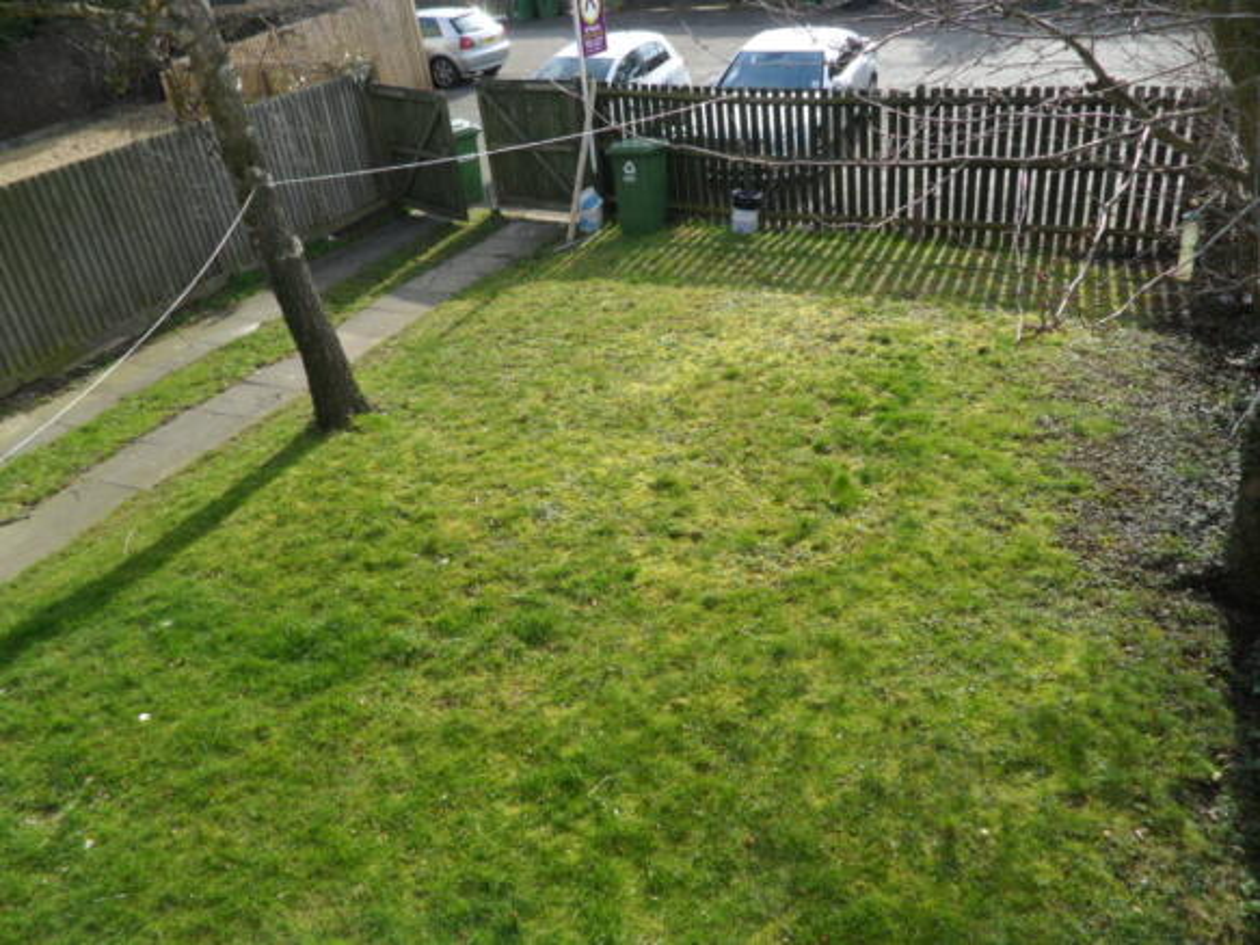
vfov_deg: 51.3
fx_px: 983
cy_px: 472
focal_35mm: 27
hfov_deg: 65.3
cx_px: 630
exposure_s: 1/350
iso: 80
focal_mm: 4.9
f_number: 3.5
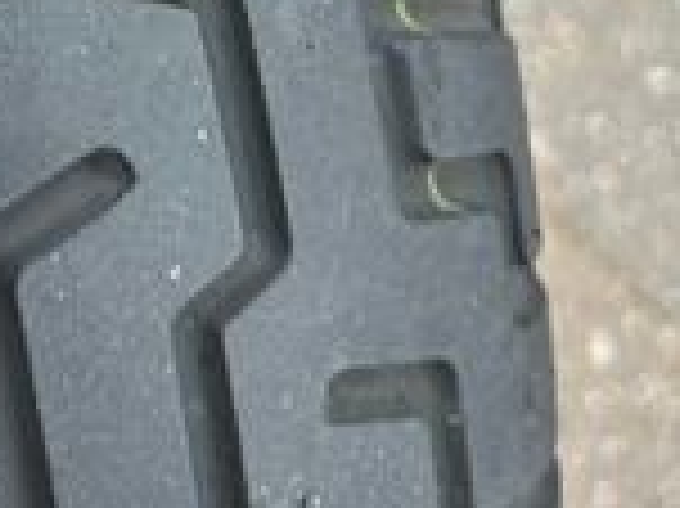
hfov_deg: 17.2
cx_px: -99
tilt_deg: -66.6
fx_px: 2159
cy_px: -562
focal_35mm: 110
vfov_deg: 11.8
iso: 50
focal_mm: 5.96
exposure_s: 1/278
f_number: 1.6
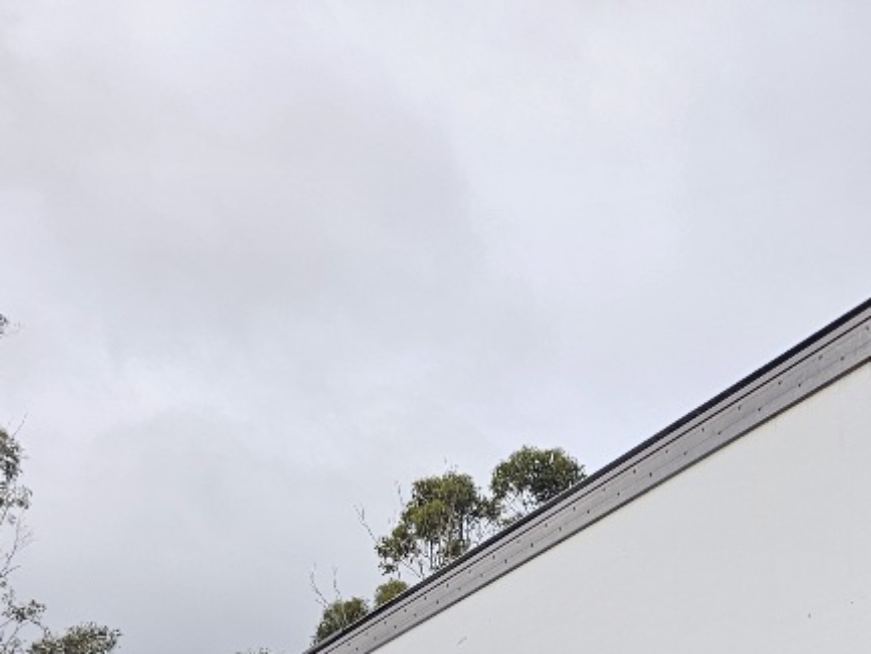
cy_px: 1155
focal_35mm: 85
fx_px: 2139
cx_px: 1418
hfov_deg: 19.2
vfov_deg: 15.2
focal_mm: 6.3
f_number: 1.7
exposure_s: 1/250
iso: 16
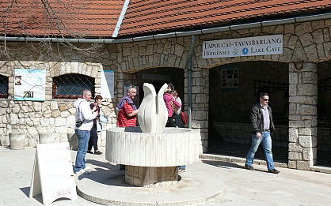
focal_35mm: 40
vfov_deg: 31.9
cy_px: 86
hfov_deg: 49.3
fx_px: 361
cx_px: 162
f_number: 5.6
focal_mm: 7.4
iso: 100
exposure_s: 1/500
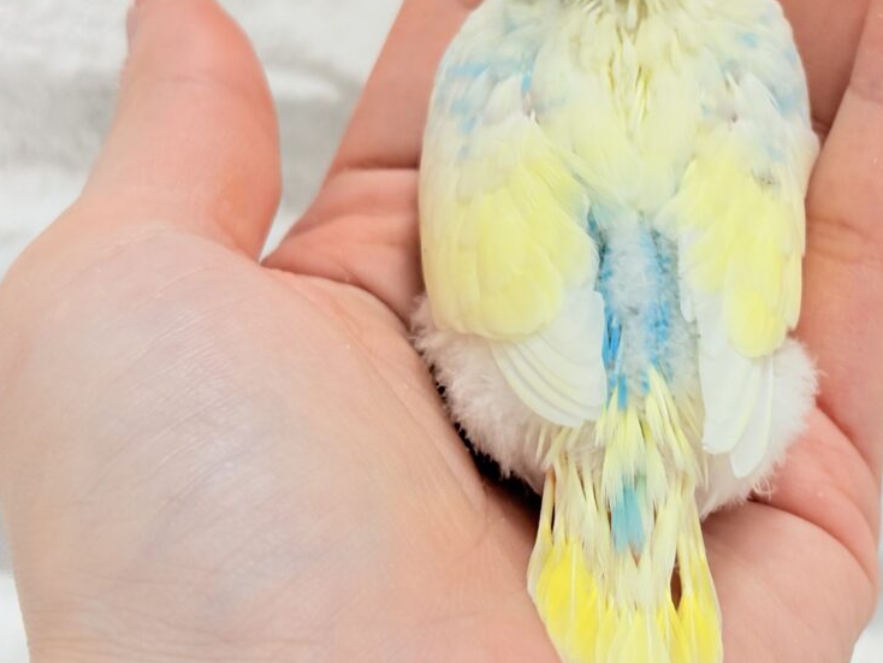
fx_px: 2169
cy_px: 226
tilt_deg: -17.1
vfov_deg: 17.3
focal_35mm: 85
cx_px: 686
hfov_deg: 22.7
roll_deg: -3.1
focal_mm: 5.96
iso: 100
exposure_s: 1/100
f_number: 1.6
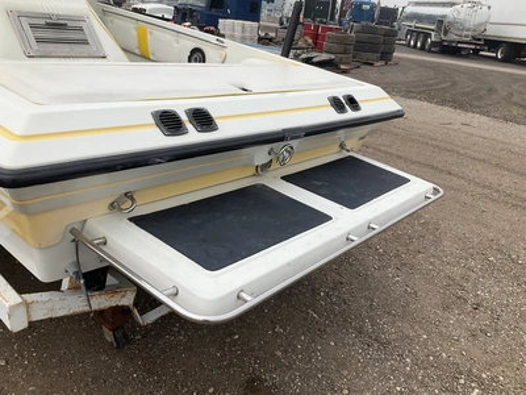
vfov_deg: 48.2
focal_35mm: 29
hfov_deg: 61.7
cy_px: 198
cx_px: 263
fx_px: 441
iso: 25
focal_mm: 3
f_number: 1.8
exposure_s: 1/1451
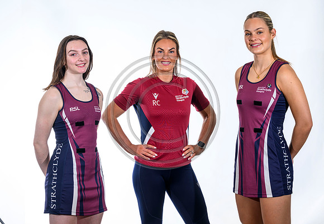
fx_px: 1045
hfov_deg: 17.6
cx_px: 174
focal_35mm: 115
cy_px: 117
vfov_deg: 12.3
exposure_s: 1/160
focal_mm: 97
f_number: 5
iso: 320
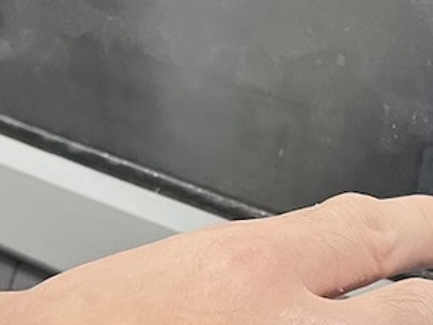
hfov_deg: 18.2
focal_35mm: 105
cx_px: 449
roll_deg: +1.4
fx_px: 1314
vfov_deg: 13.5
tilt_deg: -36.2
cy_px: 436
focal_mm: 5.1
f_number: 1.6
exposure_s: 1/60
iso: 400
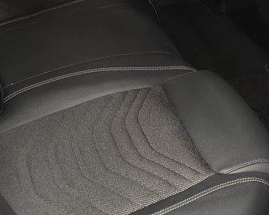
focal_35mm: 97
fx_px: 772
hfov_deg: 19.7
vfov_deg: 15.1
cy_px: -63
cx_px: 167
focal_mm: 5.59
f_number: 1.8
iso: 200
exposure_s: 1/46
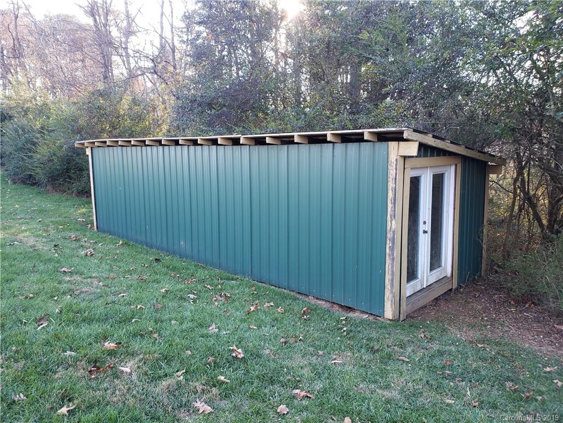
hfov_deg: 67.3
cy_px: 212
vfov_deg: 53.1
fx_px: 423
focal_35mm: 26
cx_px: 282
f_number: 2.4
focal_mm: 4.3
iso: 64
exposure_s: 1/60
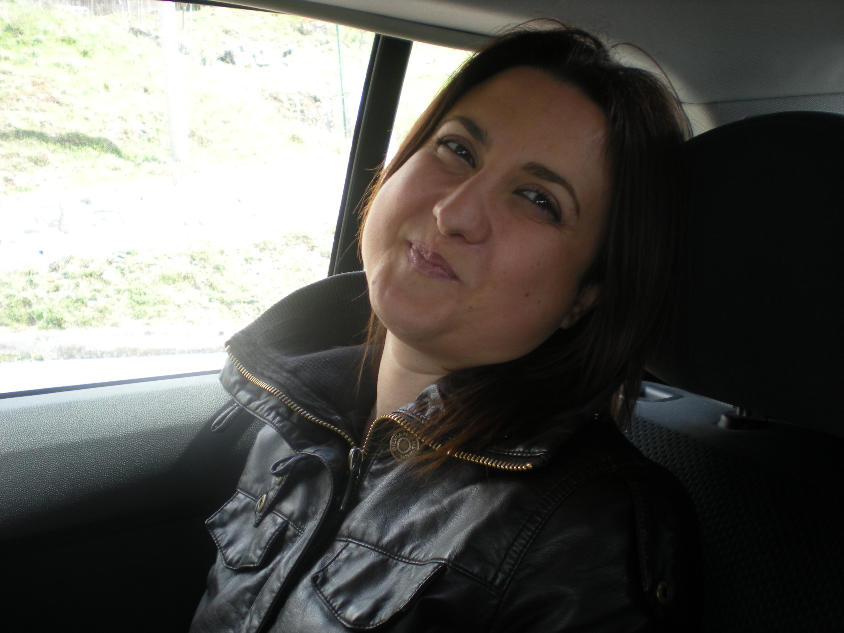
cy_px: 316
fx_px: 927
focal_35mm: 38
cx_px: 422
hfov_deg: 49.0
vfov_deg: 37.7
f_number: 3.1
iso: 64
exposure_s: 1/60
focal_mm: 6.3
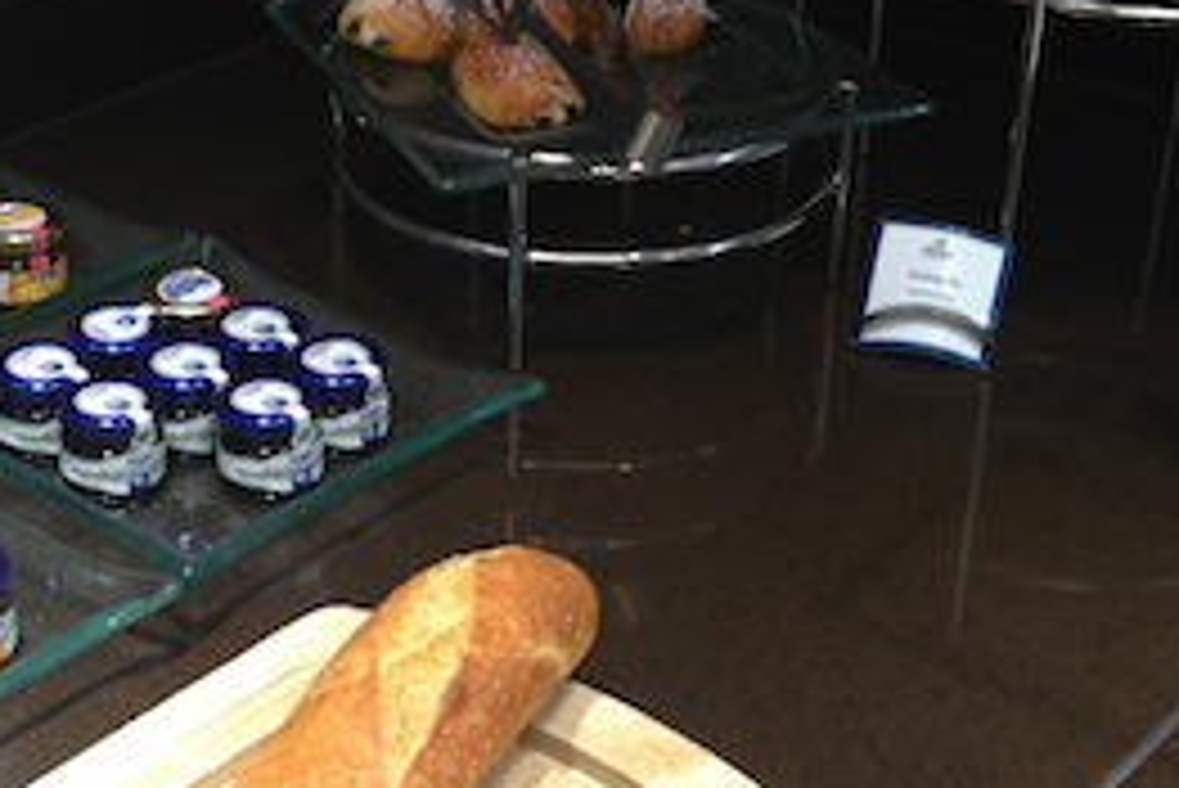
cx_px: 436
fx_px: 2490
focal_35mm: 76
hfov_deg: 26.5
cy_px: 340
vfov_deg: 18.0
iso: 64
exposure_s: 1/40
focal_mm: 4.13
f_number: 2.4
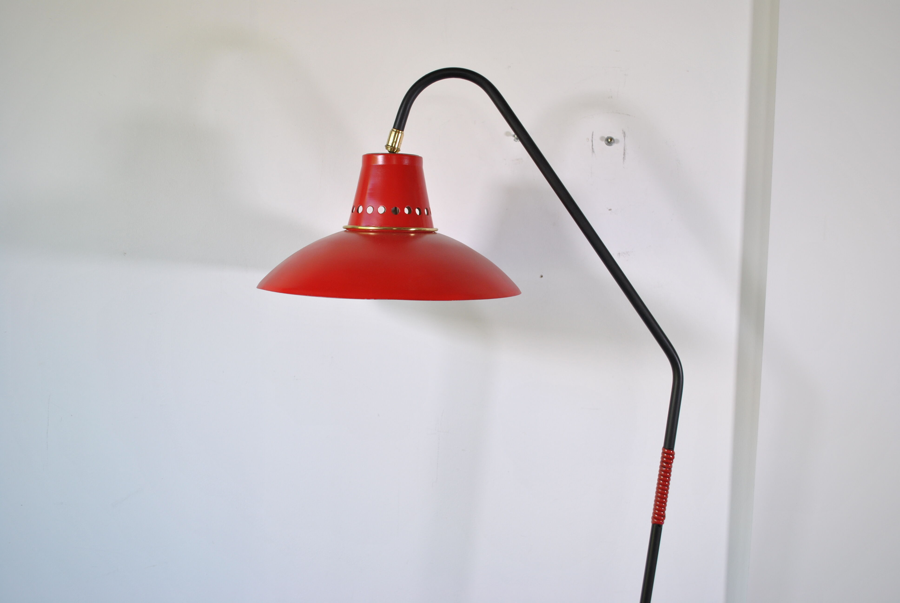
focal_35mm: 36
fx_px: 901
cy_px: 302
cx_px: 450
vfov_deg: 37.0
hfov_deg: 53.1
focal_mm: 24
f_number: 5
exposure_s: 1/60
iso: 200
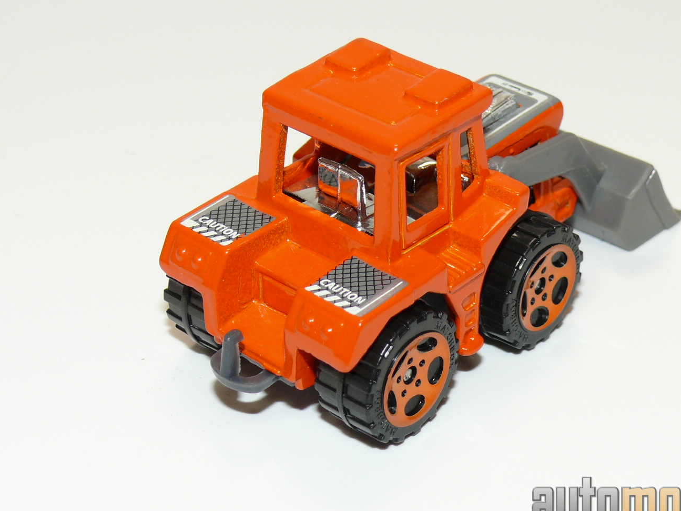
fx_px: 1652
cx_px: 411
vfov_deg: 17.6
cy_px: 231
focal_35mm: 84
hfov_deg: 23.2
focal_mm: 10.8
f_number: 4
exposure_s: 1/30
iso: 100
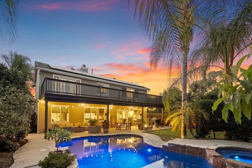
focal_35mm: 17
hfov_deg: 93.3
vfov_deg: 68.4
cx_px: 128
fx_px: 119
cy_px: 112
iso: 12800
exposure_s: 1/10
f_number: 3.2
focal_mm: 12
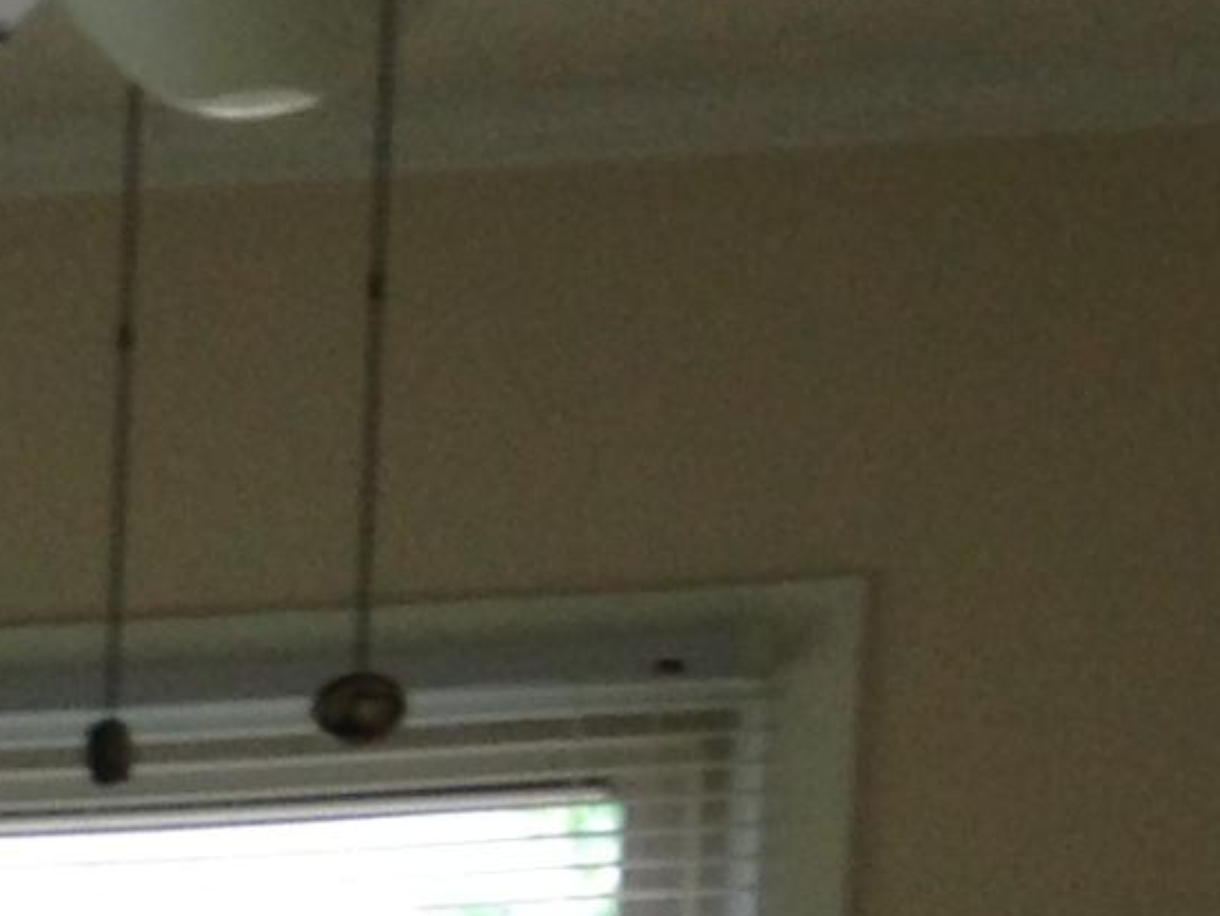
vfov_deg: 7.7
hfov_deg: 10.2
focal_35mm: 180
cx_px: -1125
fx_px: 6347
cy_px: 2180
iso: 64
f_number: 2.4
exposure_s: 1/120
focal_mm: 4.13
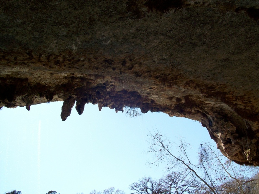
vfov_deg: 39.7
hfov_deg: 51.4
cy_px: 97
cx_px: 130
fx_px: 269
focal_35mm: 36
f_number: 4.8
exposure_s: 1/272
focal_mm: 6
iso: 80
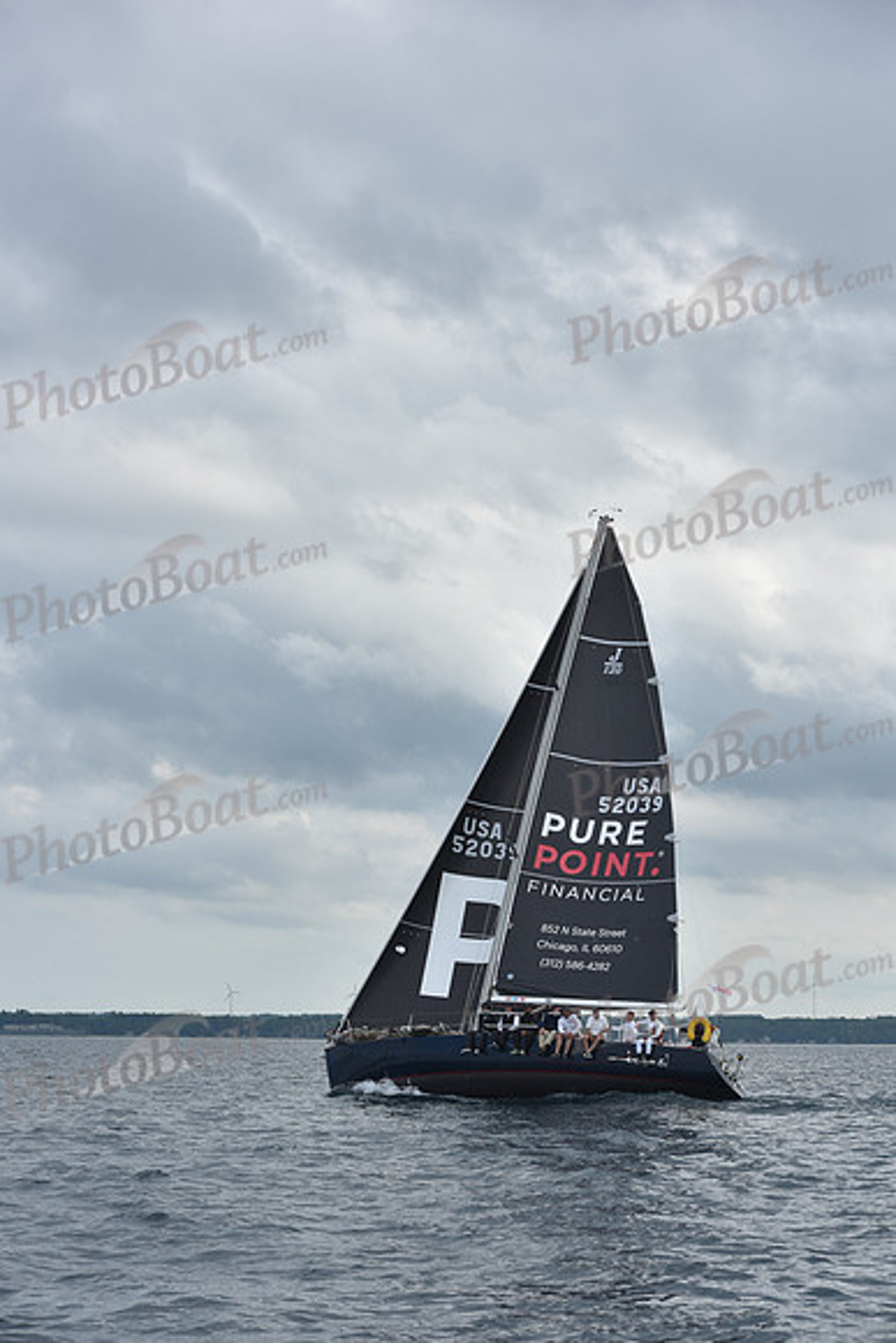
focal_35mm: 70
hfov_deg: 19.5
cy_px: 672
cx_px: 448
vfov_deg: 28.8
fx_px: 2612
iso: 250
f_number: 8
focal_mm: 70
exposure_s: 1/800
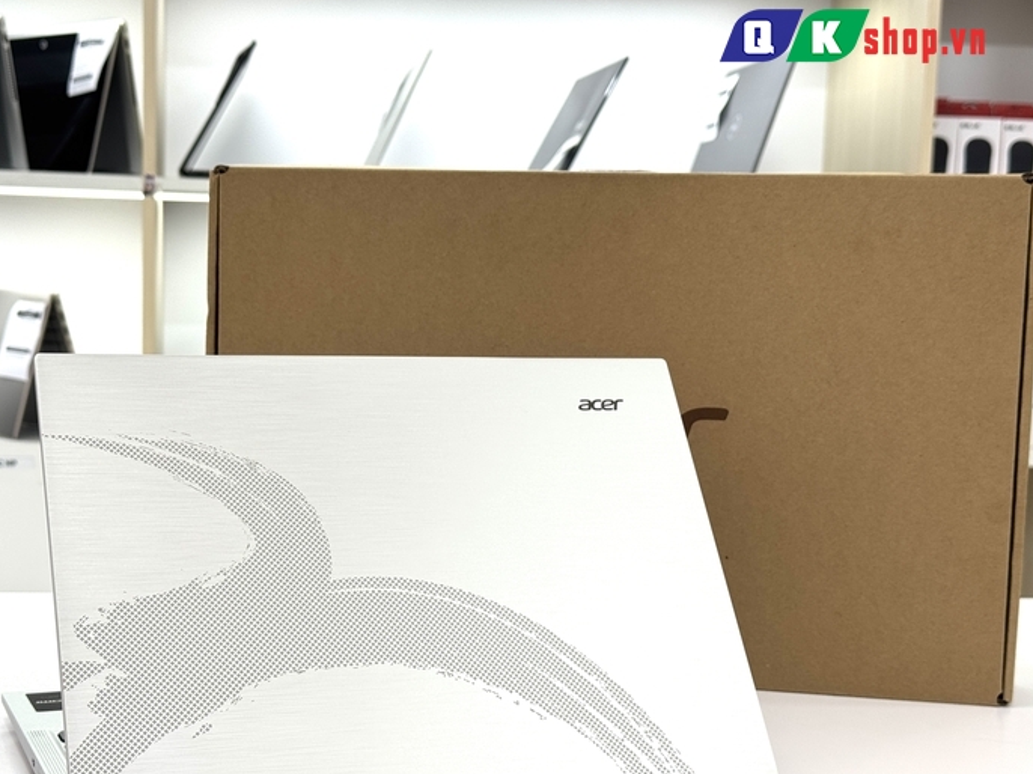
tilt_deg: -5.1
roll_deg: -0.5
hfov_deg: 34.3
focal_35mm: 56
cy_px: 435
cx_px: 432
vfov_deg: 26.1
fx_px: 1671
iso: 50
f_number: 1.78
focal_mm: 6.76
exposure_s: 1/127
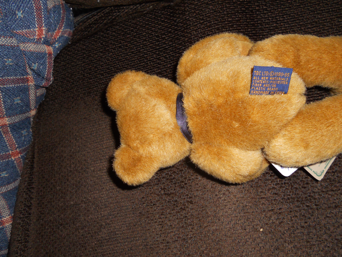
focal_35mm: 32
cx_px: 171
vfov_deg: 44.2
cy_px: 128
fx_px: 316
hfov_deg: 56.8
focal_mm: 5.8
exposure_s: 1/25
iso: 200
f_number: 8.8
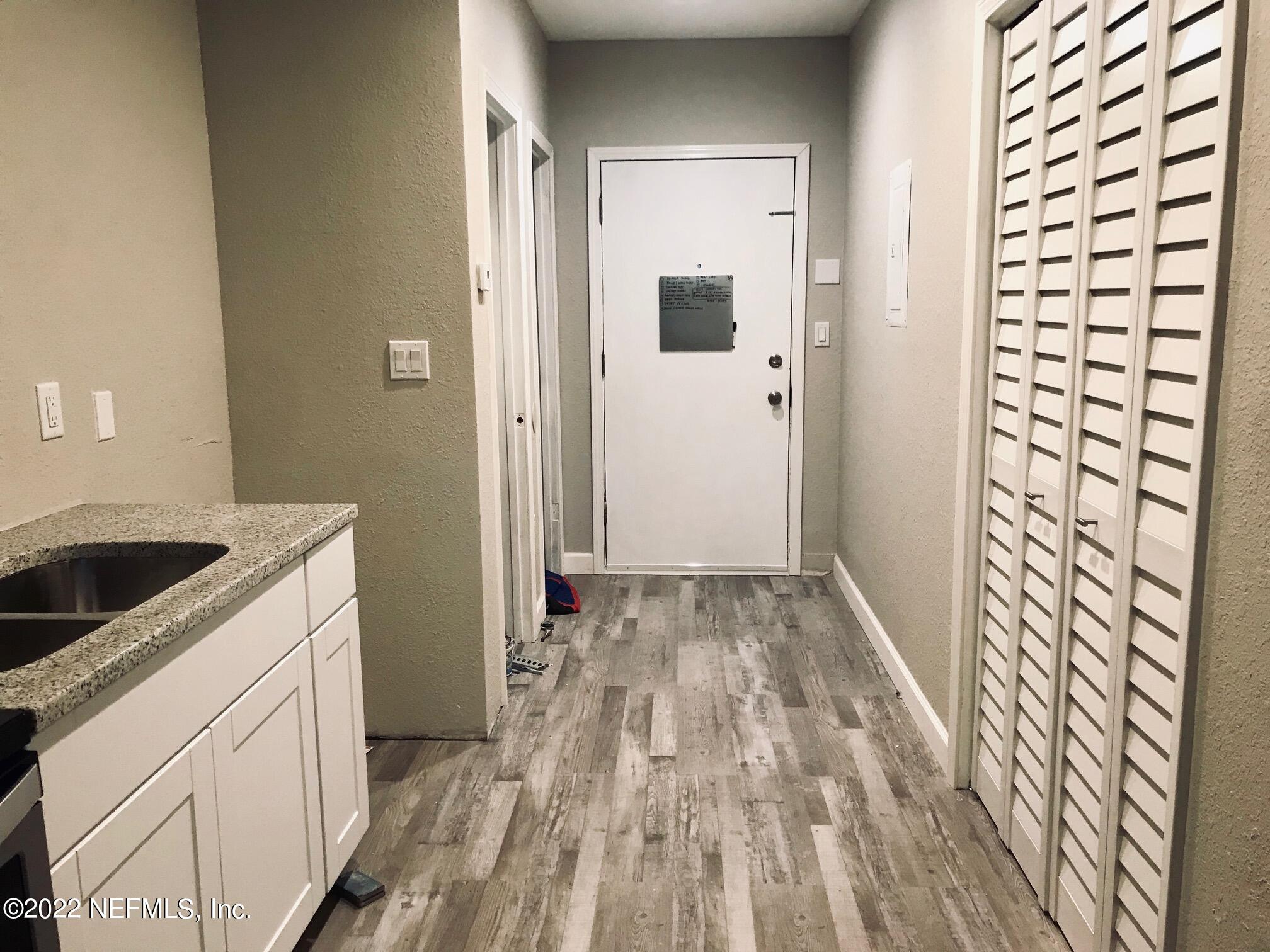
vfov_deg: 49.7
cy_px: 476
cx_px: 635
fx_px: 1027
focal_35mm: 28
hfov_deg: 63.4
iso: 32
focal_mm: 3.99
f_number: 1.8
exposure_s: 1/20
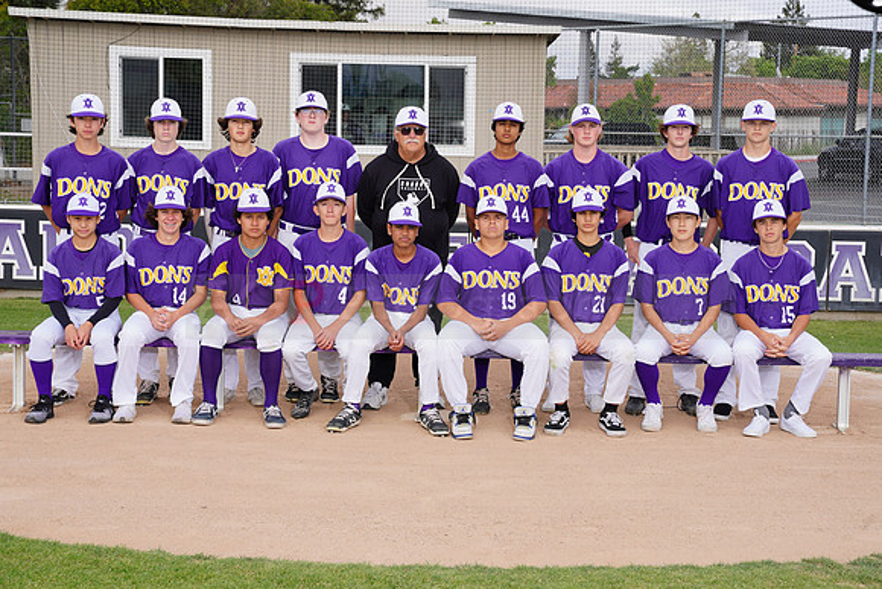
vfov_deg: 19.5
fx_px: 1715
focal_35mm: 70
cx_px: 441
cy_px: 294
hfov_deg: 28.8
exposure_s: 1/250
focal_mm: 70
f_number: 9
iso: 200
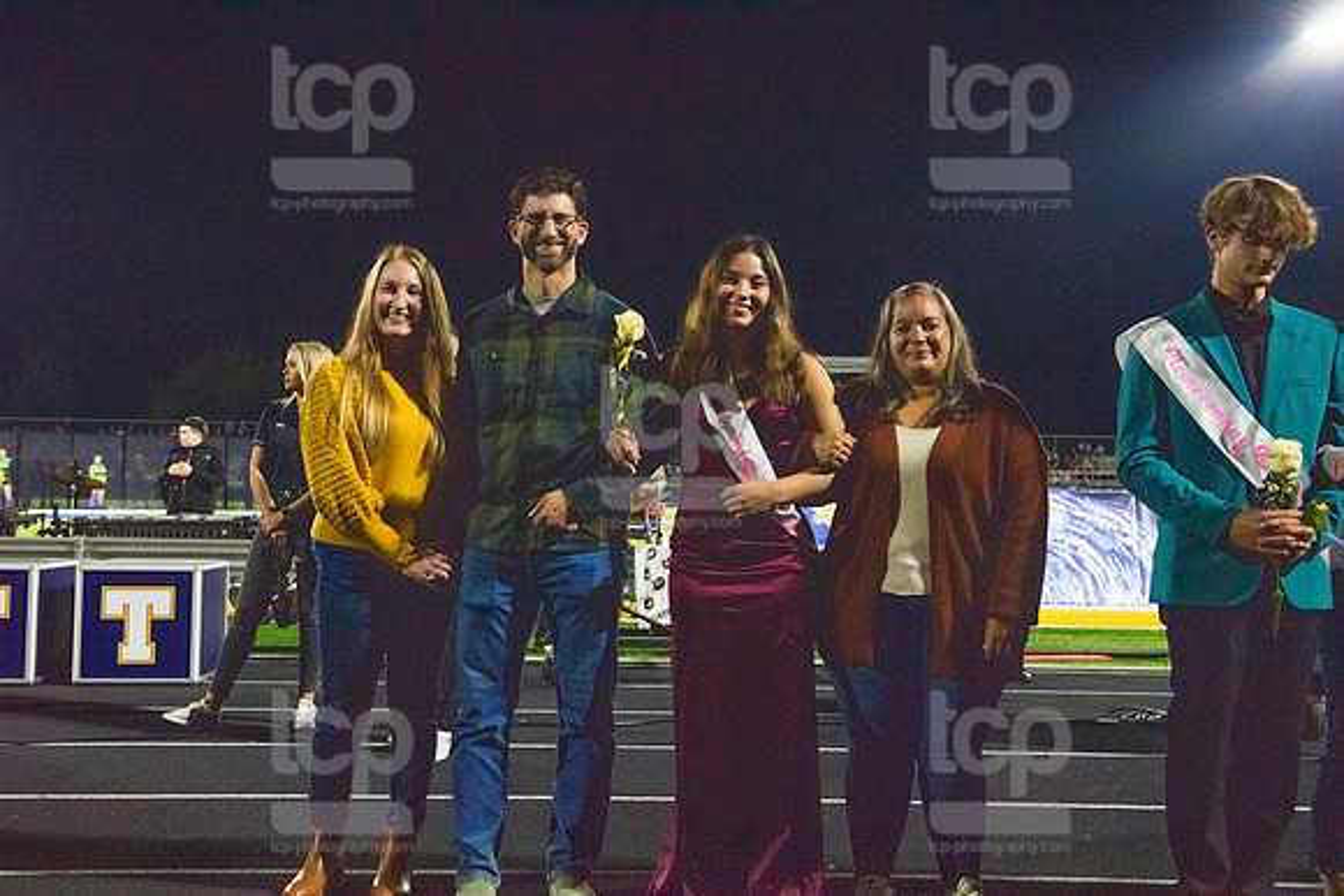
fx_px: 1568
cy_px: 448
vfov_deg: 31.9
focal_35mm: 42
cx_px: 672
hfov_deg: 46.4
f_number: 5
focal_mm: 42
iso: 8000
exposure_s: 1/500
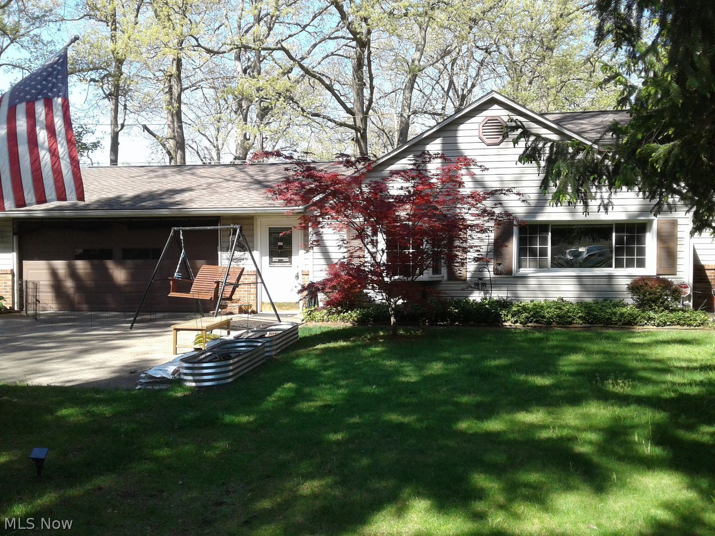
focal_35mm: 33
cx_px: 358
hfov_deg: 55.4
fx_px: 682
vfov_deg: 42.9
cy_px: 268
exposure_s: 1/465
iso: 50
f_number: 2.2
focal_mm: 3.3
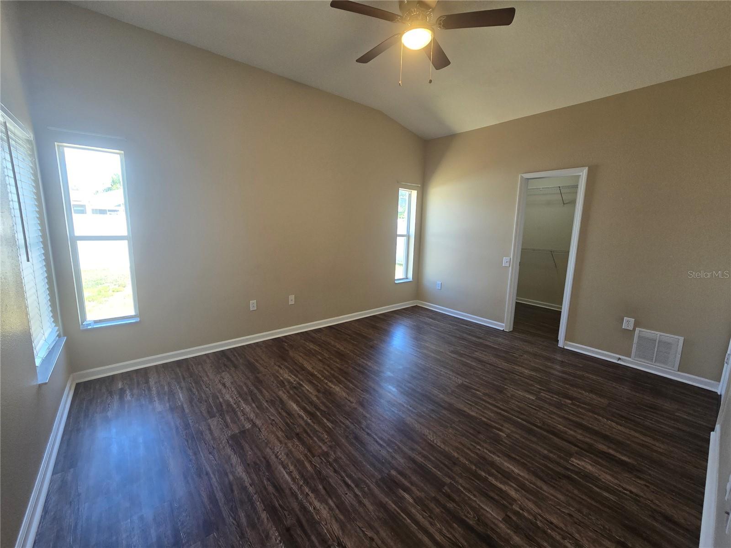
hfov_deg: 106.2
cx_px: 366
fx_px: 275
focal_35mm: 13
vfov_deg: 89.9
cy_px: 274
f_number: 2.2
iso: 100
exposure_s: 1/60
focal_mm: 2.2
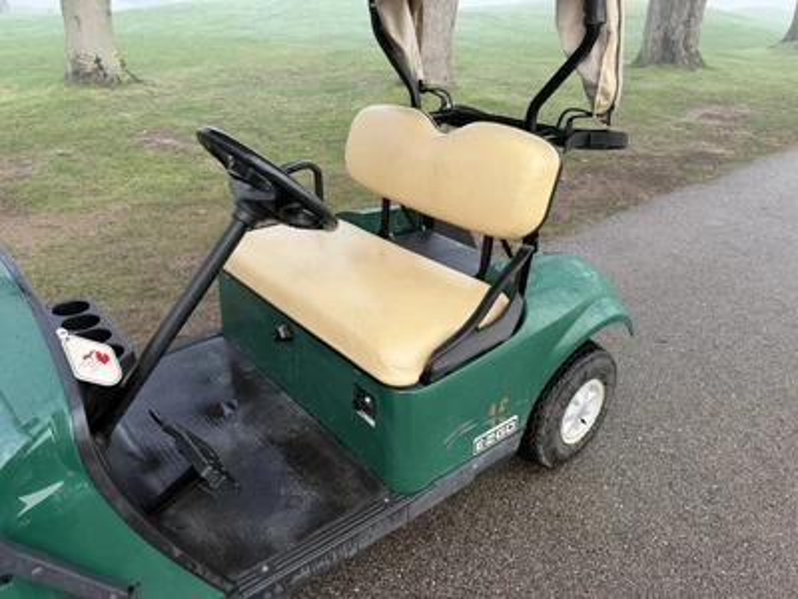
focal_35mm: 24
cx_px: 399
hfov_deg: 71.6
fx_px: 553
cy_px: 300
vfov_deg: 56.8
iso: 64
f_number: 1.78
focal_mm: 6.76
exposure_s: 1/176
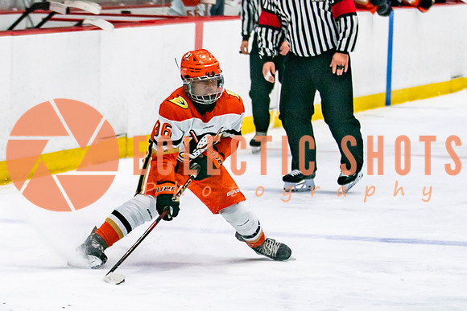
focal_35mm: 270
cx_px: 87
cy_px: 220
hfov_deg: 7.6
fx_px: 3499
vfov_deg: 5.1
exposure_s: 1/640
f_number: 2.8
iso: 640
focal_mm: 90
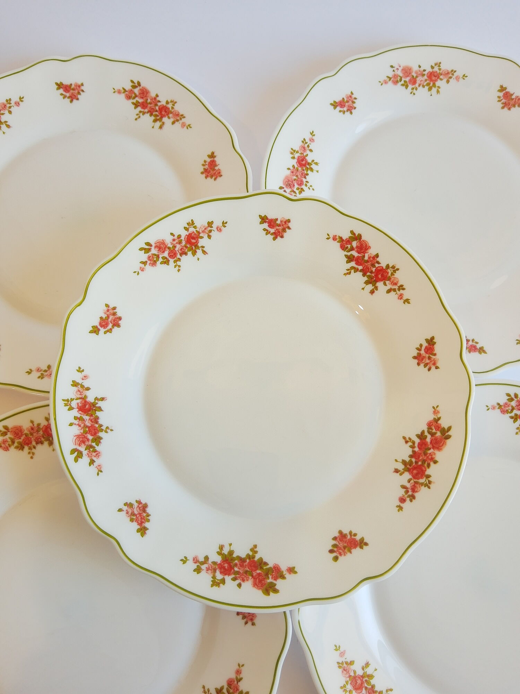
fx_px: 521
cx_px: 260
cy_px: 347
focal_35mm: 26
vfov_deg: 67.3
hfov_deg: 53.1
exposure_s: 1/50
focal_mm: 3.95
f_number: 1.8
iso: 47
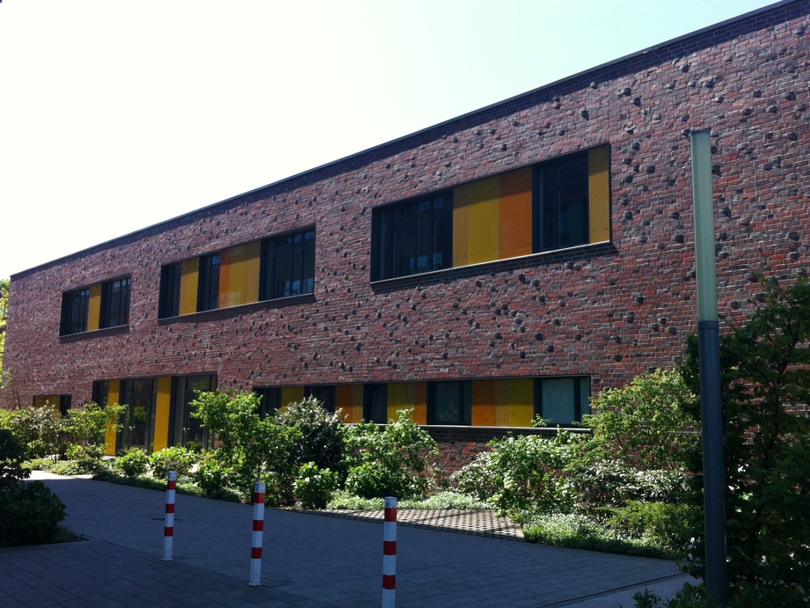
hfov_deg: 48.9
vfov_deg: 37.7
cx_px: 375
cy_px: 293
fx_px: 889
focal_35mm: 38
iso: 80
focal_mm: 3.85
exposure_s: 1/548
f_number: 2.8
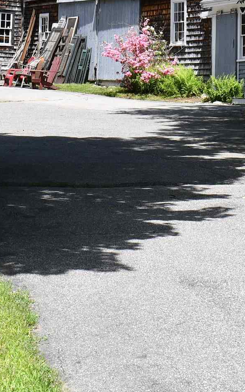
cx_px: 194
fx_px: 1271
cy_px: -3
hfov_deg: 11.0
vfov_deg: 17.1
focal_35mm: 119
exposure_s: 1/250
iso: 125
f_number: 8
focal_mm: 24
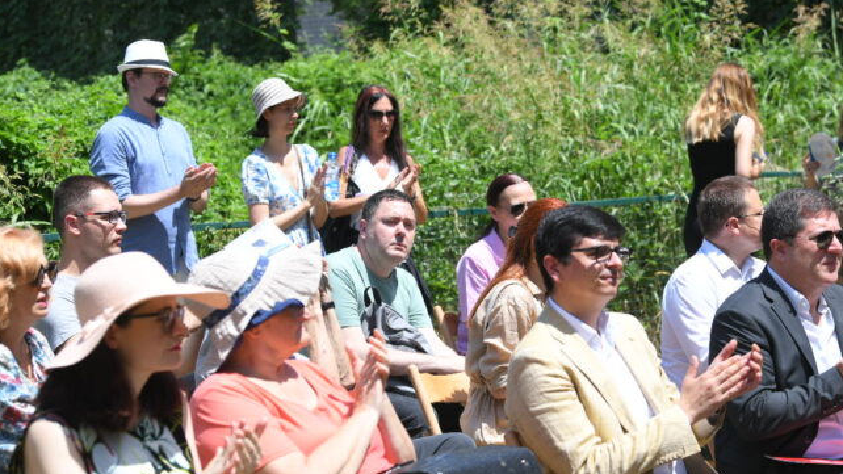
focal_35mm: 117
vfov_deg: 10.3
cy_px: 349
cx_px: 601
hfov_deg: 18.2
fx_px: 2615
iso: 200
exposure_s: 1/1000
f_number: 4.5
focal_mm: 70
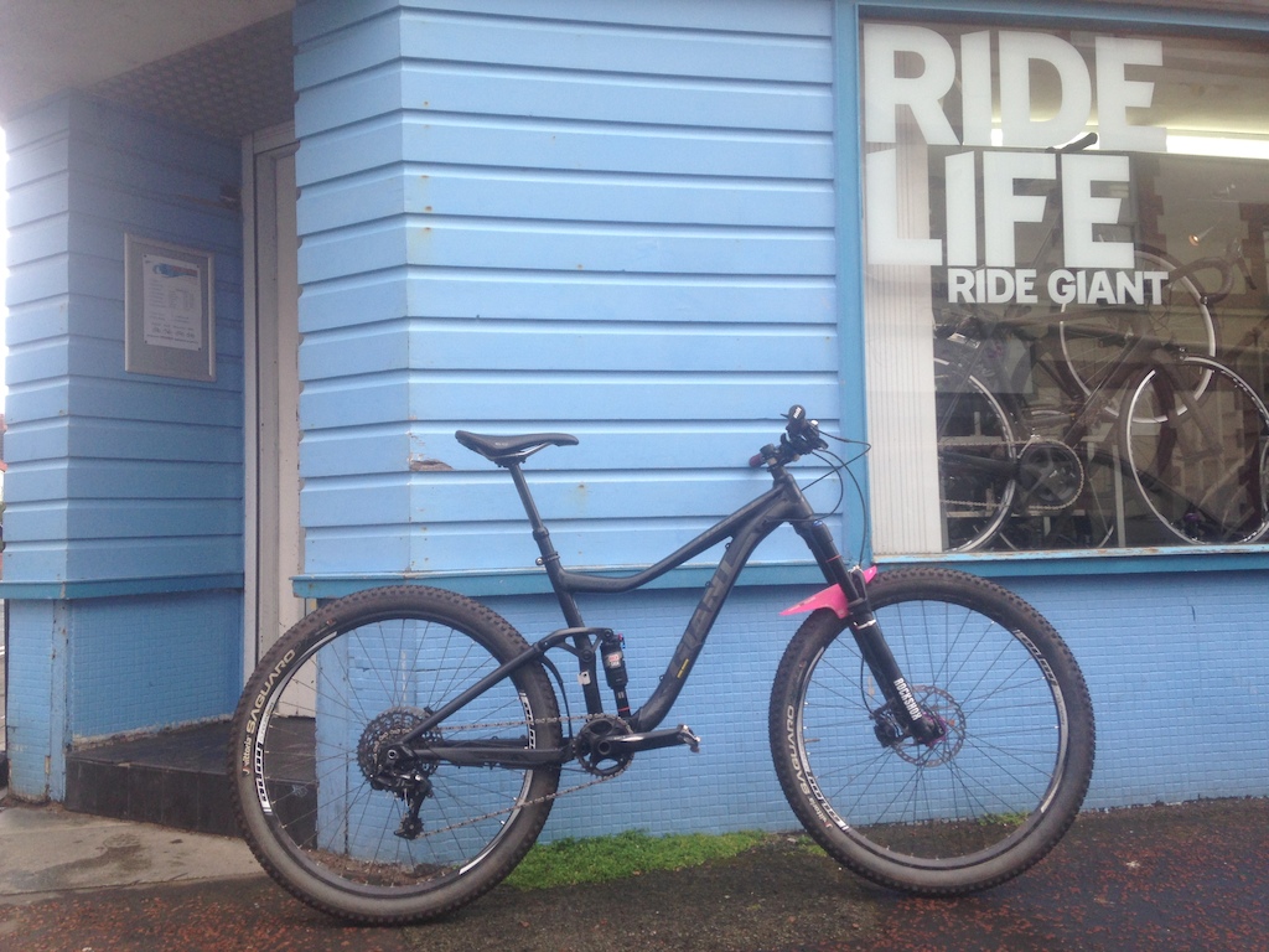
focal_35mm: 33
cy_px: 476
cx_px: 634
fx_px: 1210
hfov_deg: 55.4
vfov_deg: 42.9
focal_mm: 4.12
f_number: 2.4
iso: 50
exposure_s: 1/230
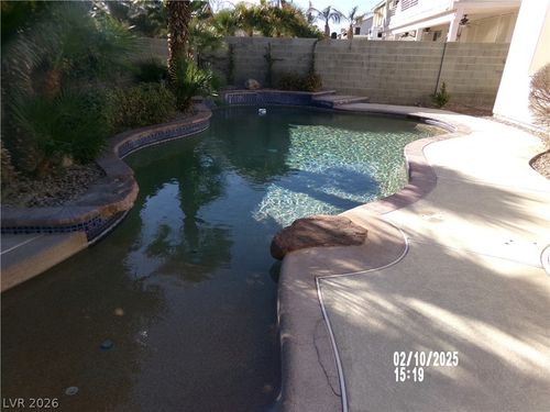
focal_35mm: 24
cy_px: 206
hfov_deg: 71.6
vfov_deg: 56.8
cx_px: 275
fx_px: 381
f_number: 3.7
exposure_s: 1/500
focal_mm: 4.3
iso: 100
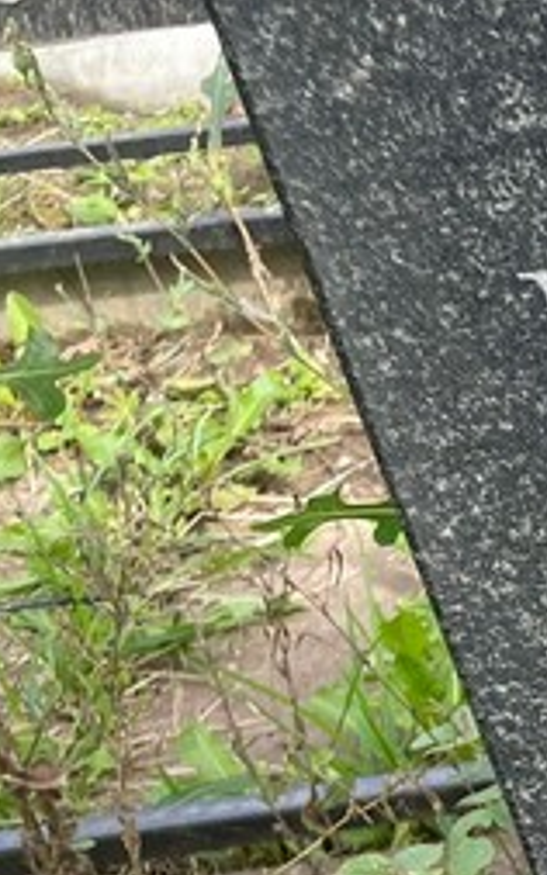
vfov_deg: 23.2
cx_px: 1302
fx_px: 2076
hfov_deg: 12.1
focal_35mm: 87
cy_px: 778
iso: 32
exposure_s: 1/518
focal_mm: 4.2
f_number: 1.6
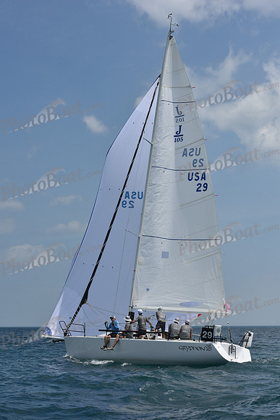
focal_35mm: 70
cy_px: 210
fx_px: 816
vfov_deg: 28.8
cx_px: 140
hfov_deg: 19.5
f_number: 10
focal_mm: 70
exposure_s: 1/1250
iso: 250
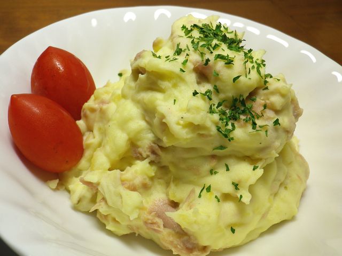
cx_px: 171
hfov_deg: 45.8
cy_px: 128
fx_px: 405
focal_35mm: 41
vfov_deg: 35.1
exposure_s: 1/50
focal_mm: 7.3
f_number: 3.9
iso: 80
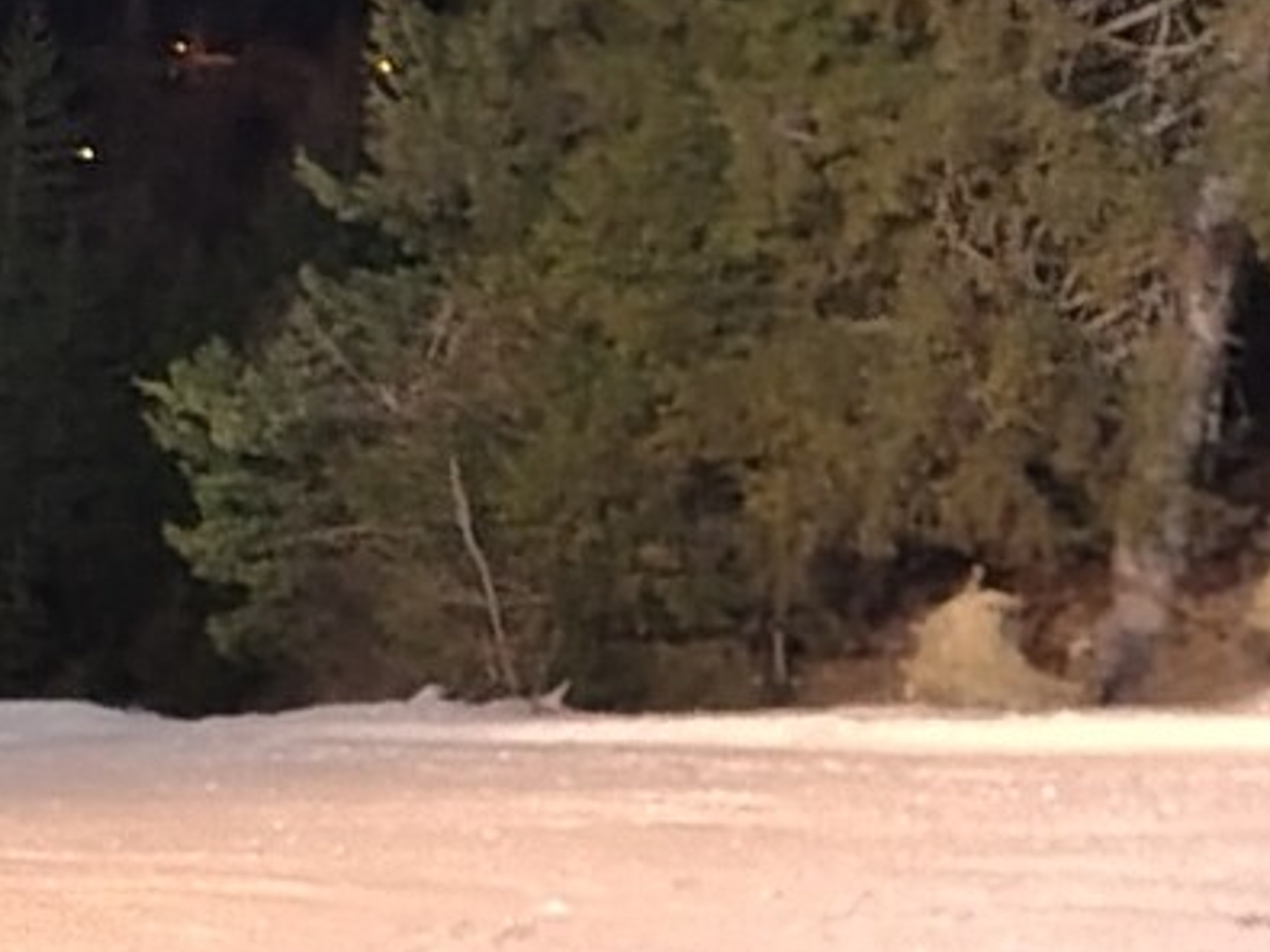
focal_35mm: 152
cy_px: -125
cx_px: -1801
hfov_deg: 10.9
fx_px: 5575
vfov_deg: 9.6
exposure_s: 1/33.3
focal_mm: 4.71
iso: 2139
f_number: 1.7
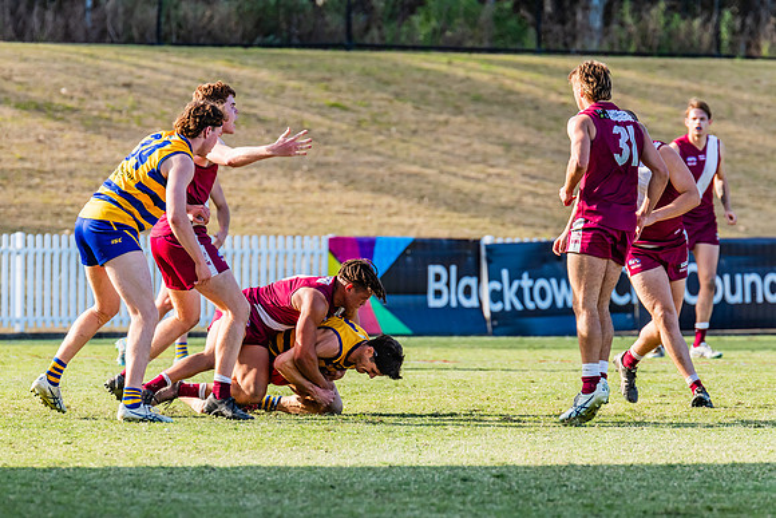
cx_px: 322
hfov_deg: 4.2
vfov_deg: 2.8
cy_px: 289
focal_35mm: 492
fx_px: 10612
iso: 800
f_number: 7.1
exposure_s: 1/640
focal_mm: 420
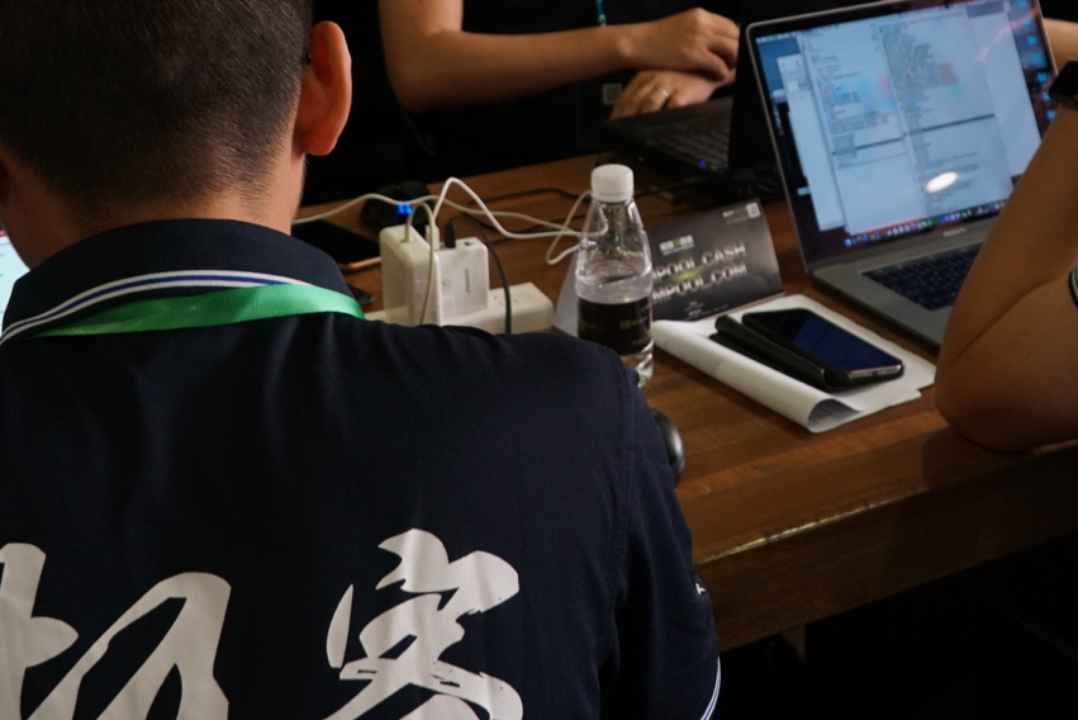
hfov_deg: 34.7
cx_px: 712
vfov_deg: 23.2
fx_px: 1707
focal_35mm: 57
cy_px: 85
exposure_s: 1/100
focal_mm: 20
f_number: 4.5
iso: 1000
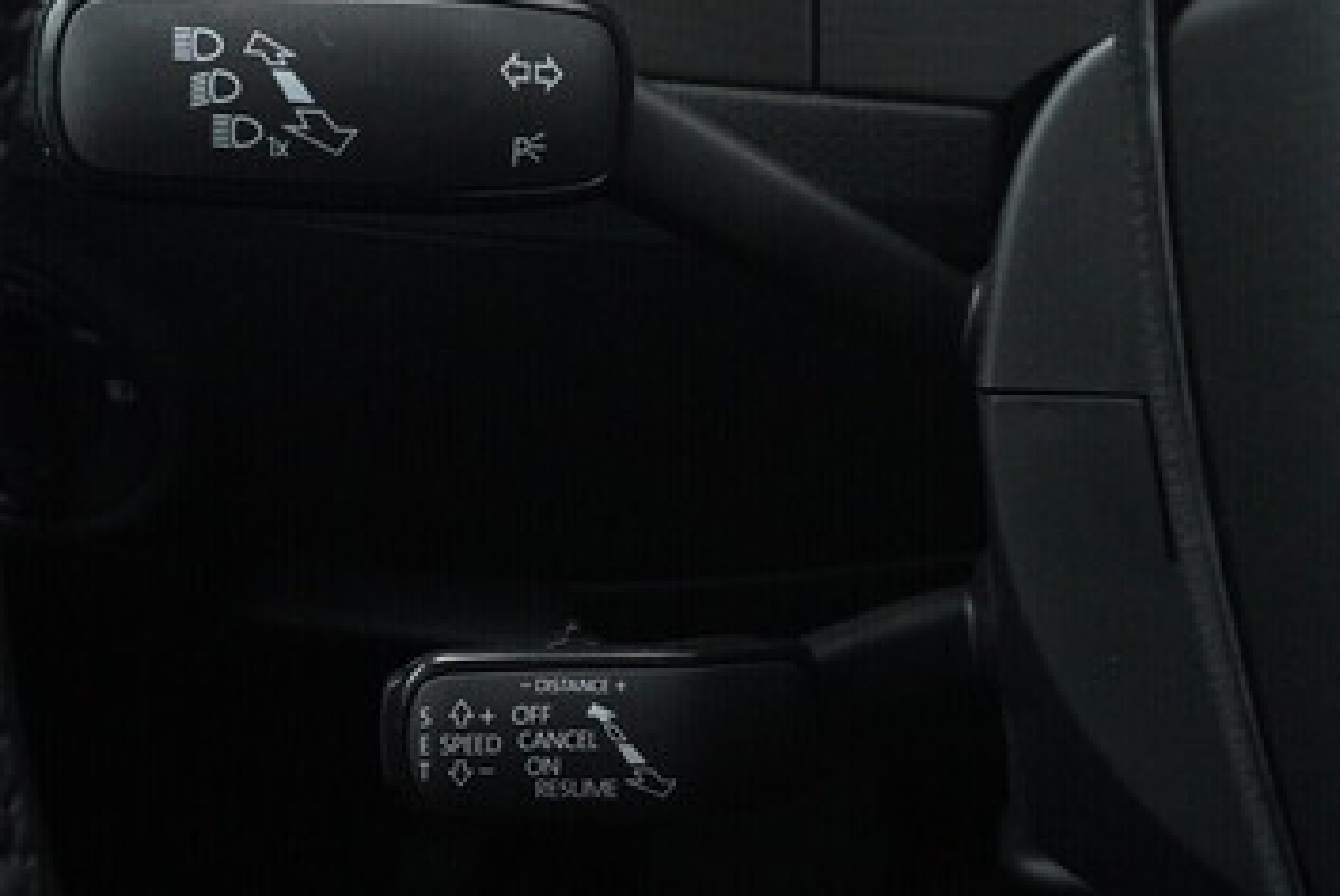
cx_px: 771
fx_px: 2086
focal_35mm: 56
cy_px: 406
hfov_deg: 35.5
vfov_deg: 24.2
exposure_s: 1/320
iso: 6400
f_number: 6.3
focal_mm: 24
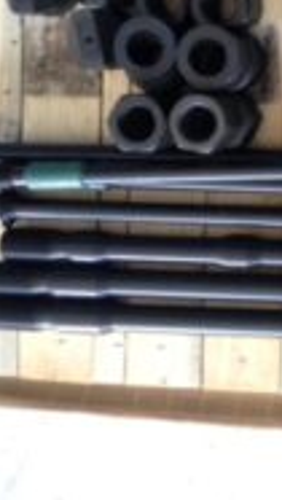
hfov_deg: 13.7
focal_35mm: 82
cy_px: 99
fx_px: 1087
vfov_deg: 25.4
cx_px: 446
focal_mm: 4.28
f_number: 2.4
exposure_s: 1/20
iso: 100
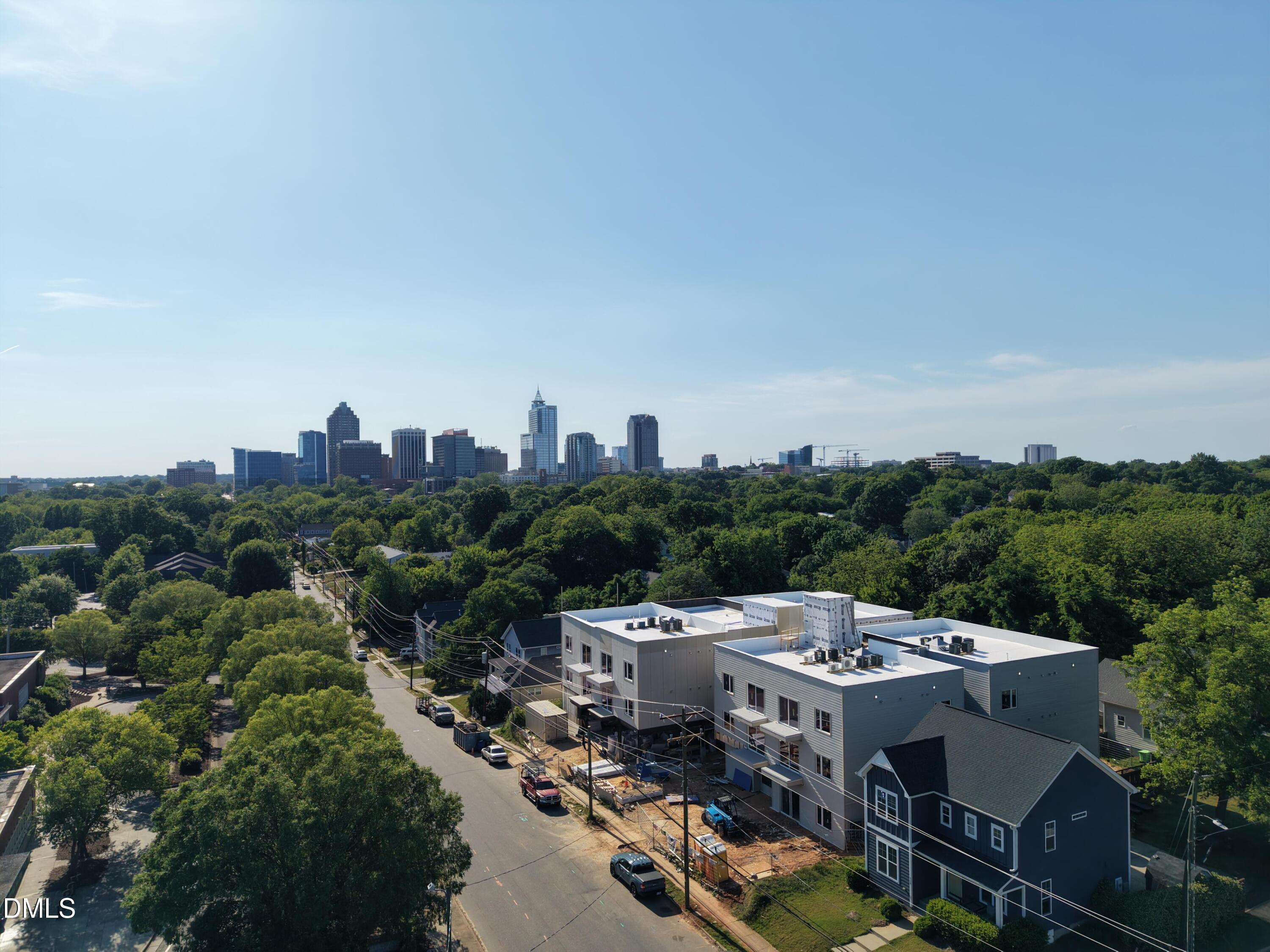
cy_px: 476
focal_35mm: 24
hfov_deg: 71.6
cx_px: 635
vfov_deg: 56.8
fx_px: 881
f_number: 1.8
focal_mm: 8.67
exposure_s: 1/8000
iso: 260
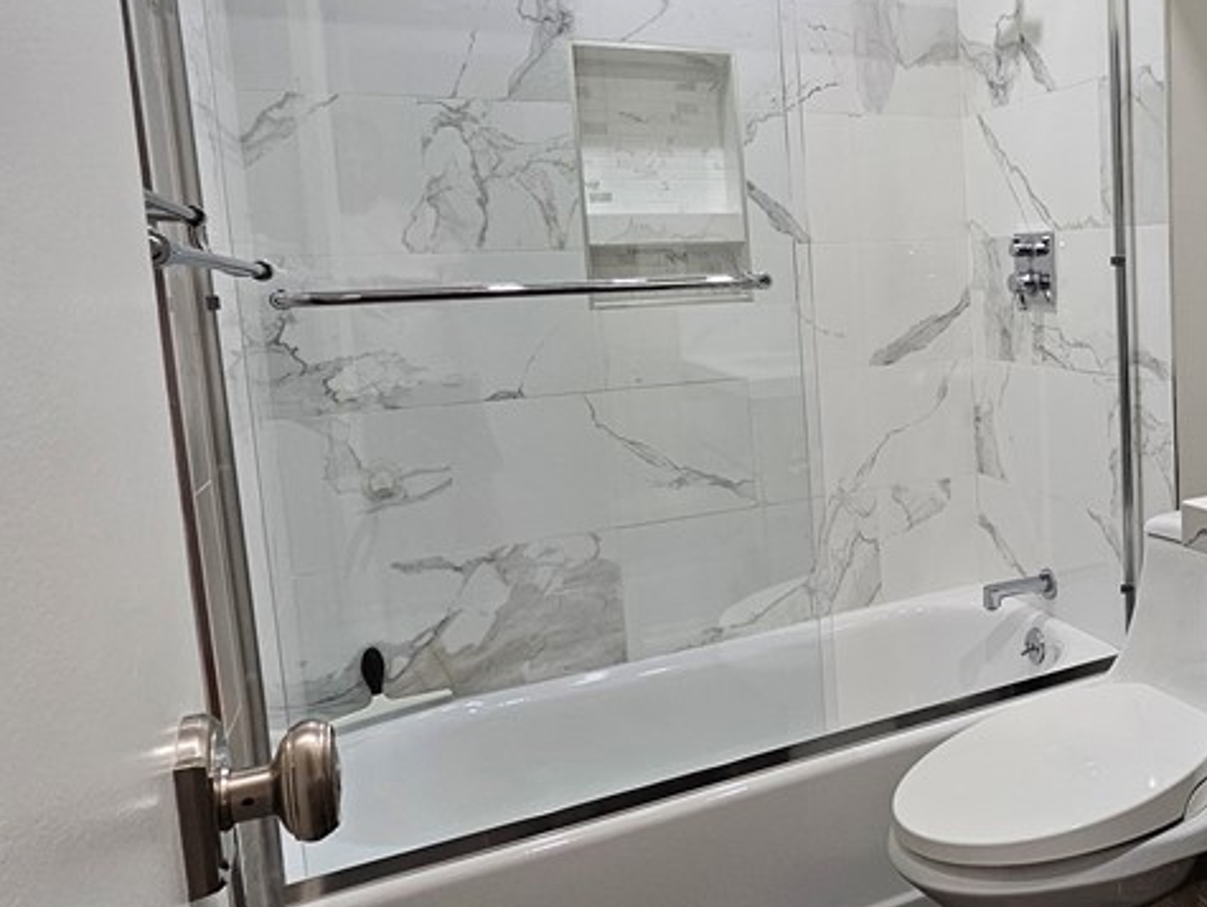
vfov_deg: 49.6
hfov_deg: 56.1
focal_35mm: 28
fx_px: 977
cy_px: 376
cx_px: 1052
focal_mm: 2.2
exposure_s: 1/60
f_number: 2.2
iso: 160
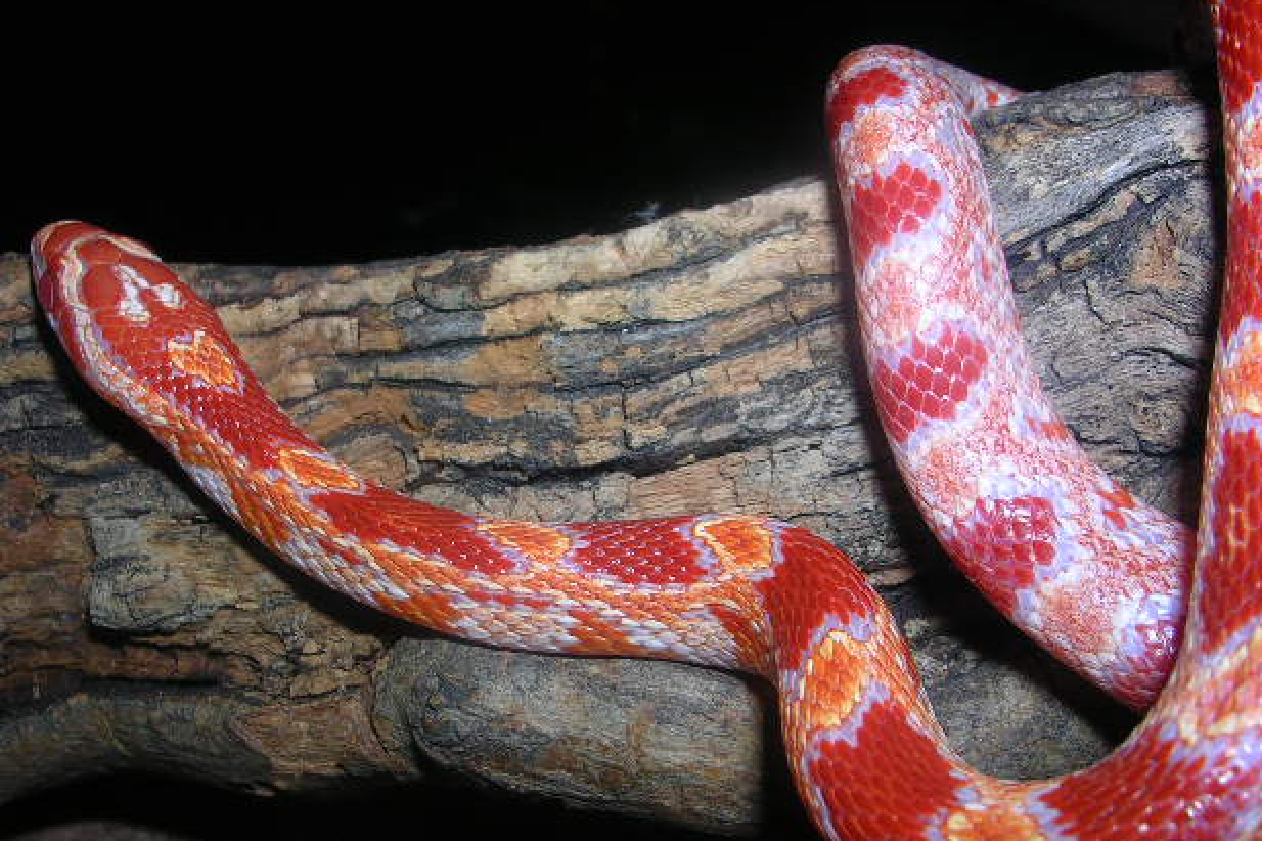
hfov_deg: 47.4
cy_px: 479
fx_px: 1437
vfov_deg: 32.6
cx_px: 622
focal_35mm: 41
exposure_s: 1/60.1
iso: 50
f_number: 5.6
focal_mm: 5.8
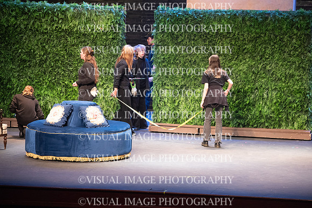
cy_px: 104
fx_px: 2339
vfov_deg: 5.1
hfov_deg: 7.6
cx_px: 156
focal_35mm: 270
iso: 8000
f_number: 6.3
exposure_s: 1/160
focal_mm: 270
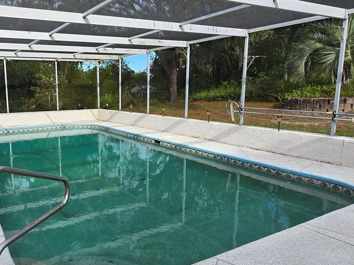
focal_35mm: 27
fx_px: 276
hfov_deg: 62.6
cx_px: 102
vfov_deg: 51.4
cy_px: 138
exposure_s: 1/746
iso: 50
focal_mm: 2.2
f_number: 2.2
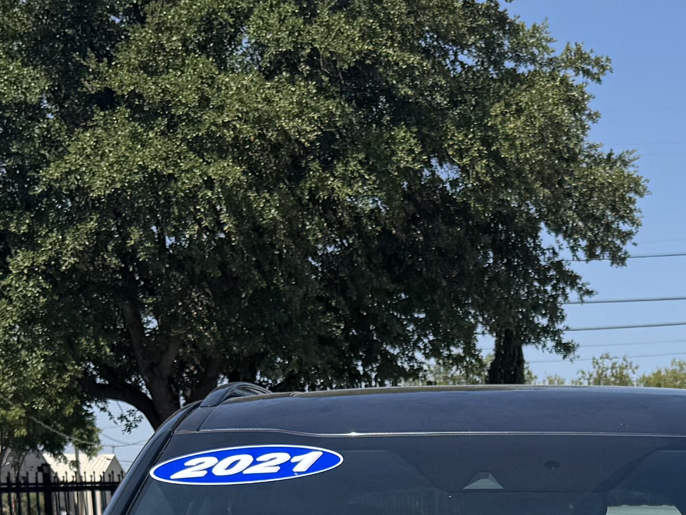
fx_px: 2002
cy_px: 903
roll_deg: +0.3
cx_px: 598
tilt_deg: -11.4
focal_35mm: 101
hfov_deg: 19.2
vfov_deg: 13.3
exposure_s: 1/4310
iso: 80
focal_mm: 6.76
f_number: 1.78
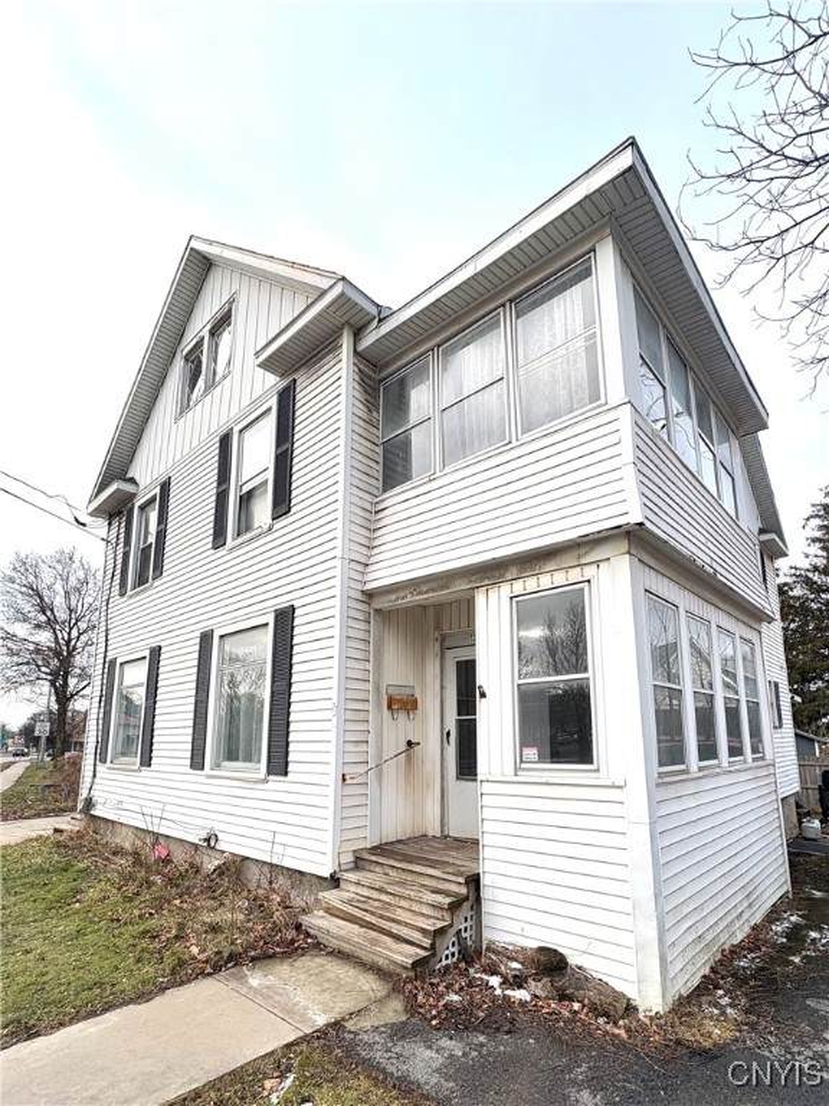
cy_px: 553
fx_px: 447
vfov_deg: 102.1
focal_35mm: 14
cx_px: 414
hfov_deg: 85.7
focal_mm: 2.22
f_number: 2.2
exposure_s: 1/687
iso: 40
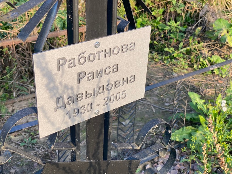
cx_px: 116
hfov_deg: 36.8
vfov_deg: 28.0
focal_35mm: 52
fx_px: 349
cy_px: 87
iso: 20
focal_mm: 6
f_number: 2
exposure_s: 1/122
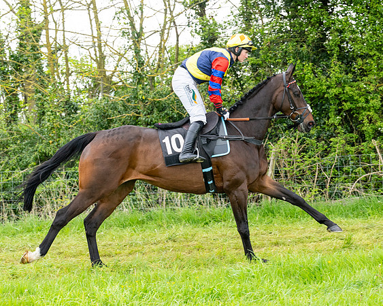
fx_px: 1183
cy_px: 144
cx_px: 189
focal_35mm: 104
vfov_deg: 14.7
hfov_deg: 18.4
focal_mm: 70
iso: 400
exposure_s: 1/640
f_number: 5
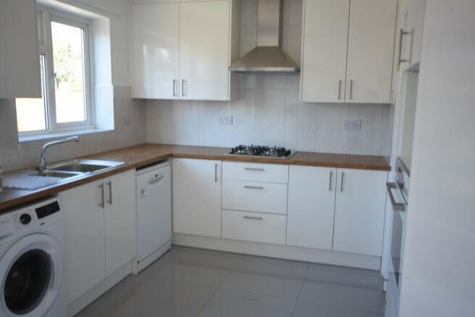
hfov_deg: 61.9
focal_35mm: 30
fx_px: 396
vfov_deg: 43.6
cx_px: 238
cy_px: 158
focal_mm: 20
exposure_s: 1/15
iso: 100
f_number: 5.6
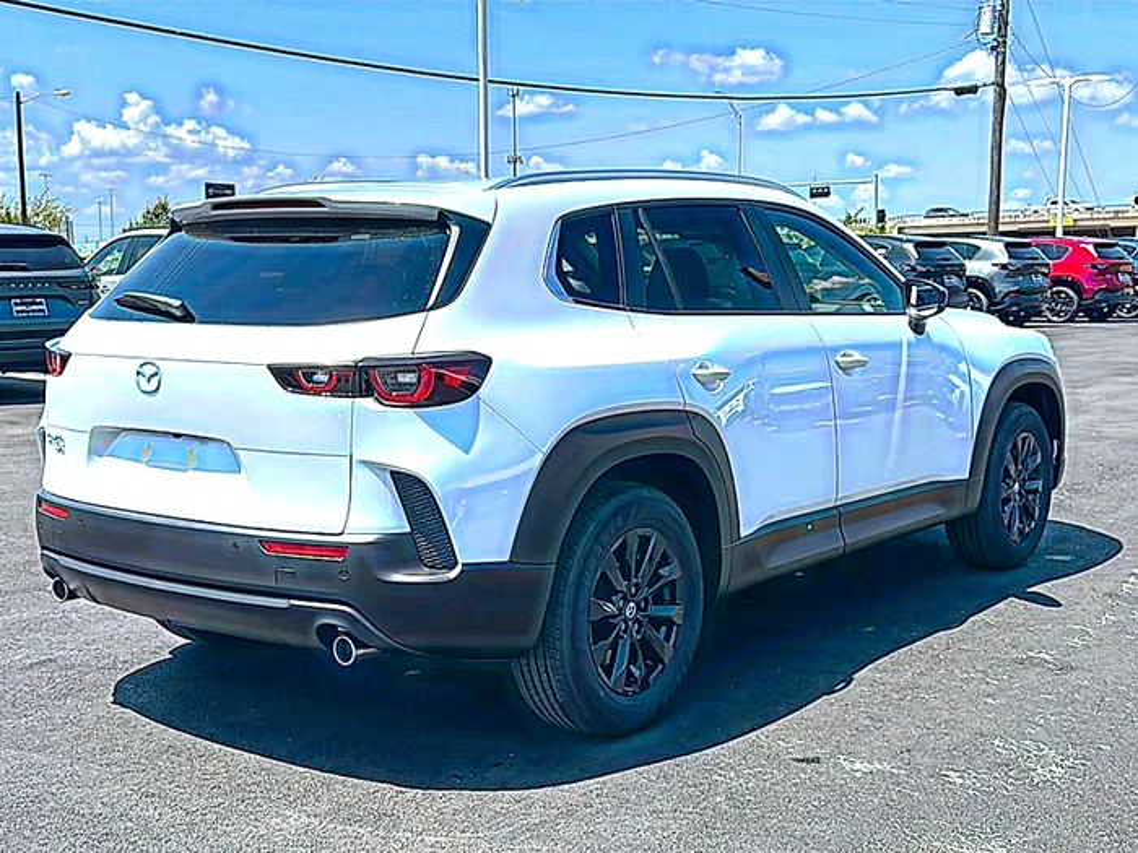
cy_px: 426
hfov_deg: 50.1
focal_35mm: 37
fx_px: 1216
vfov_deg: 38.7
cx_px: 569
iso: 80
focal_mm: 6.86
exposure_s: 1/4386
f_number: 1.78
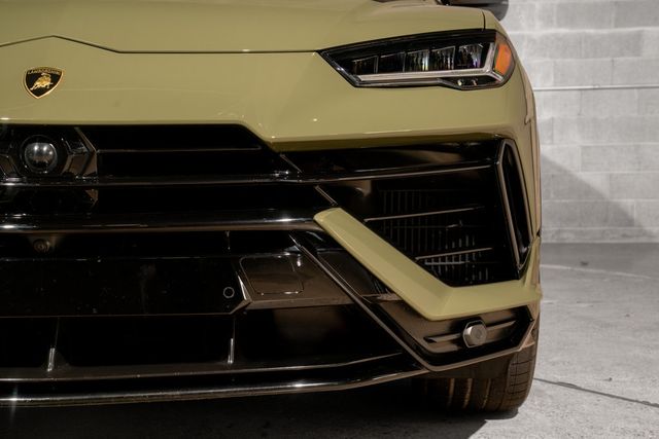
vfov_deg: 24.6
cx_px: 330
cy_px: 220
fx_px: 1007
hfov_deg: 36.2
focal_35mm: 55
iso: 400
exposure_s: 1/50
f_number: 8
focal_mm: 55
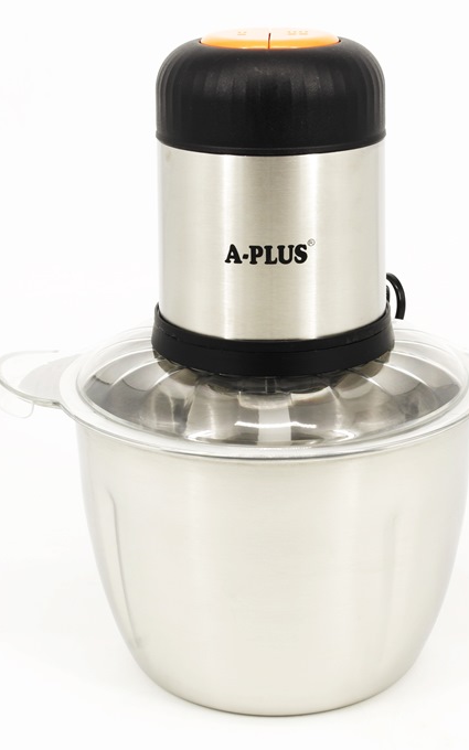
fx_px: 1350
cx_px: 273
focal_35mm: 66
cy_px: 374
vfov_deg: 31.1
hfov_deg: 19.7
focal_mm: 28
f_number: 18
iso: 100
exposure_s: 1/3.33
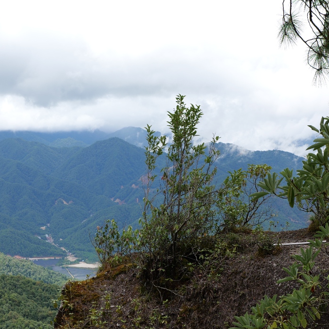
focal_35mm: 72
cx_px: 166
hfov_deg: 24.0
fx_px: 774
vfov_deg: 23.9
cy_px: 209
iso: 100
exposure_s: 1/200
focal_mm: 37
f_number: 6.3
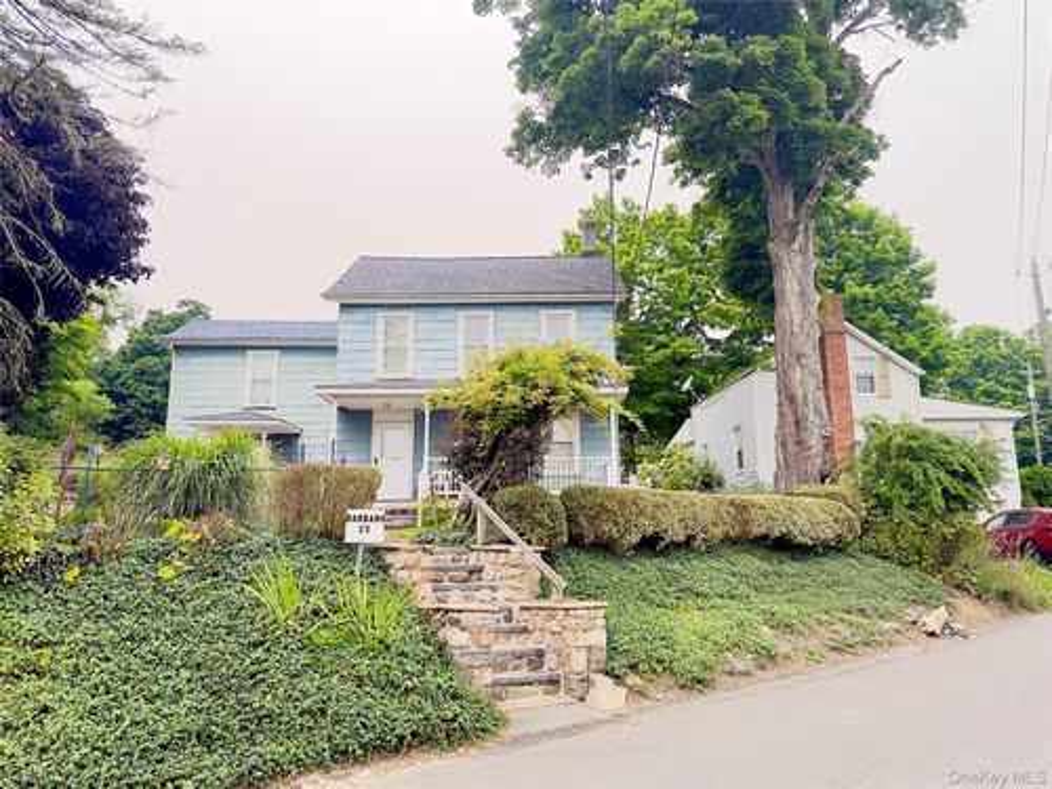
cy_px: 394
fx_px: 729
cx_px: 526
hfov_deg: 71.6
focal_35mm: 24
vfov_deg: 56.8
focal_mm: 6.76
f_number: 1.78
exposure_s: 1/216
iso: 160
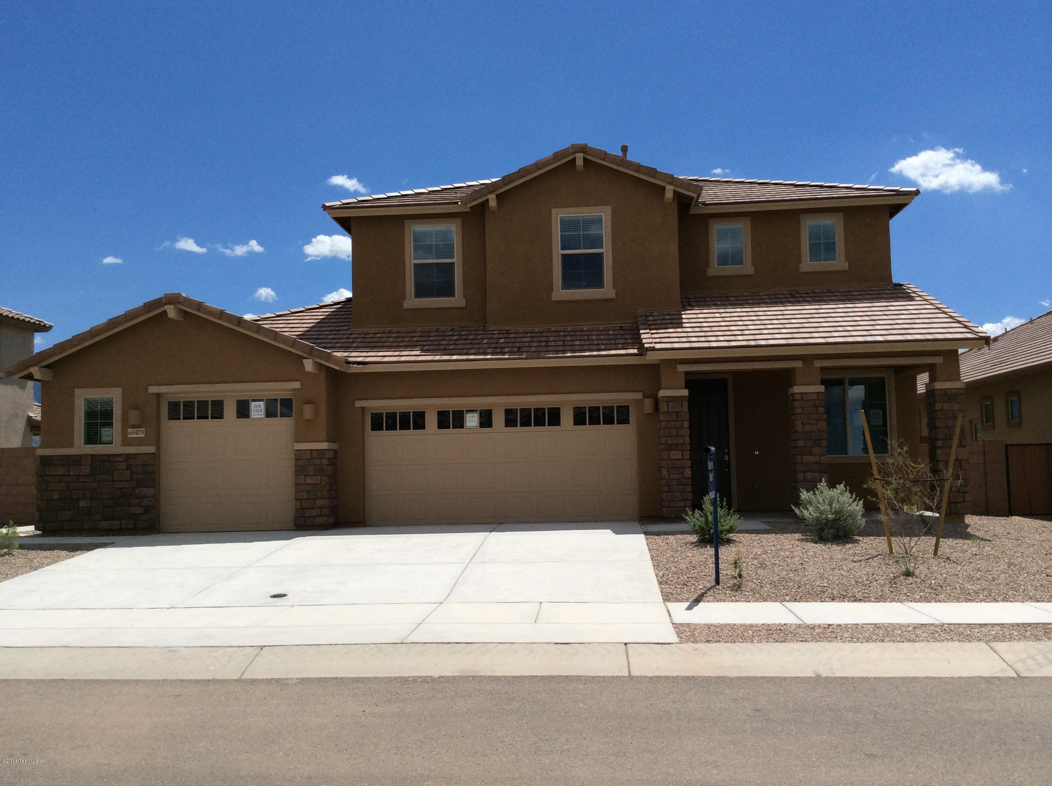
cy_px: 393
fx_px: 1001
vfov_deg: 42.8
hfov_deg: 55.4
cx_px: 526
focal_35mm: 33
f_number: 2.4
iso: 32
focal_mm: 3.3
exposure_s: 1/3185
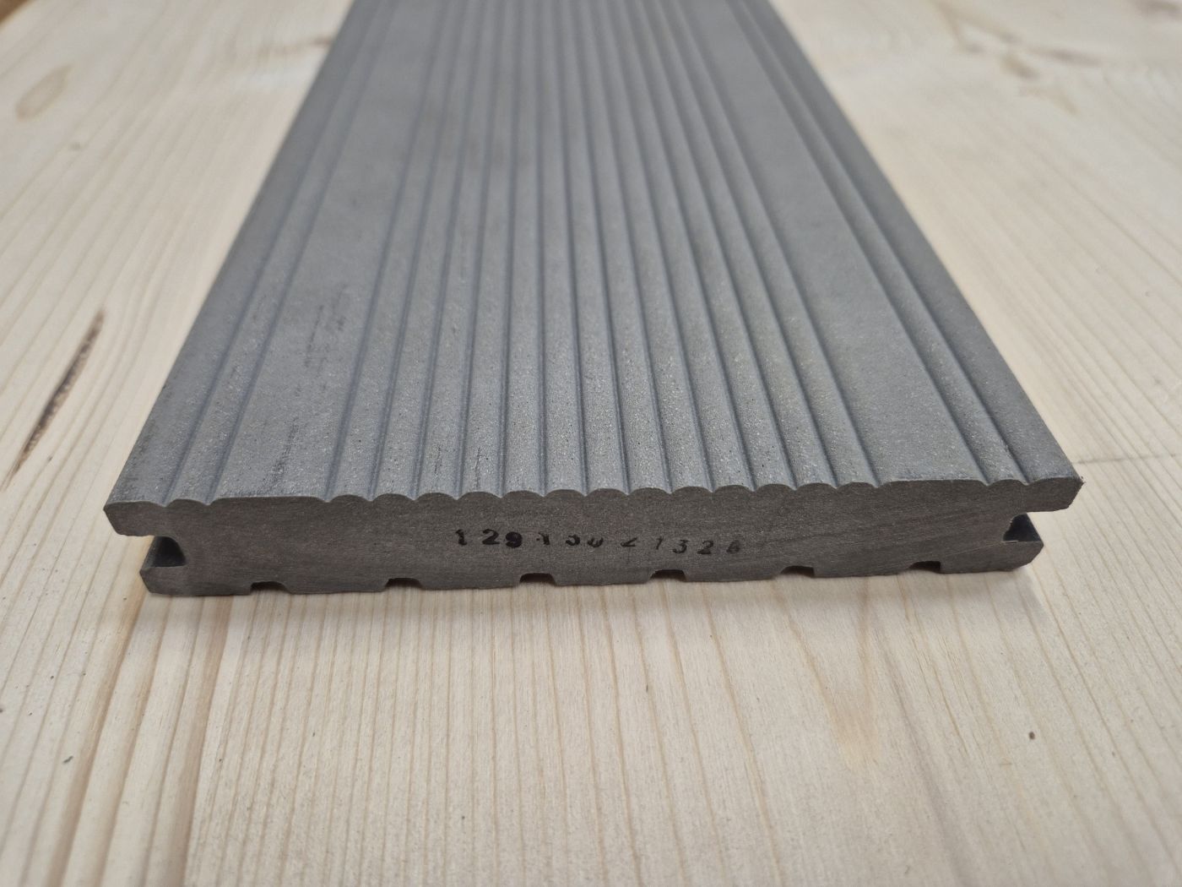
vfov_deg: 58.9
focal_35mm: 23
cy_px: 444
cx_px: 591
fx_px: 785
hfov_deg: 73.9
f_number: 1.8
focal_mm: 5.4
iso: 250
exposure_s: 1/100
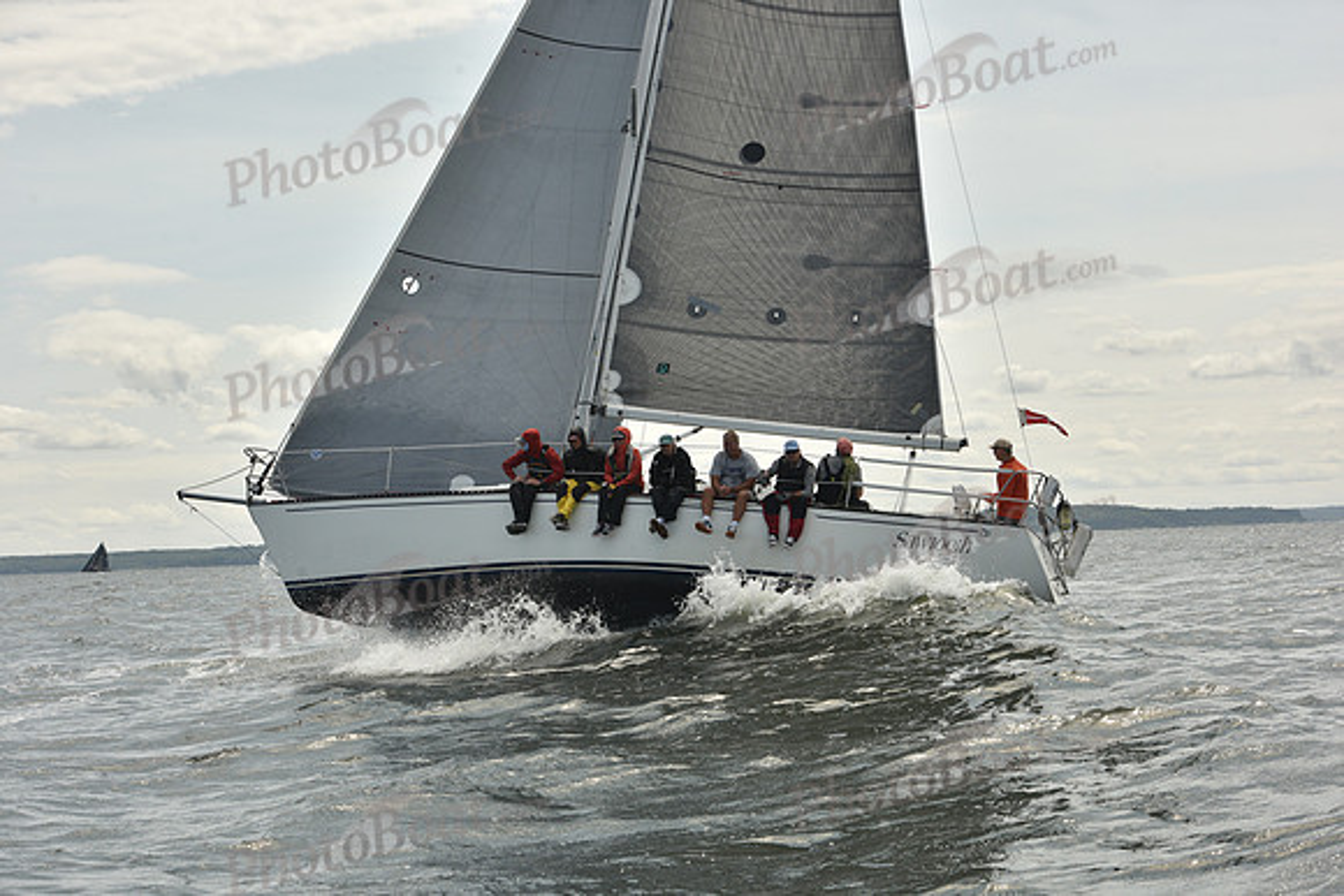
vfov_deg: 19.5
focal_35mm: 70
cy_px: 448
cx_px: 672
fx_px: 2614
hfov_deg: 28.8
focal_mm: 70
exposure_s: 1/800
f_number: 10
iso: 250
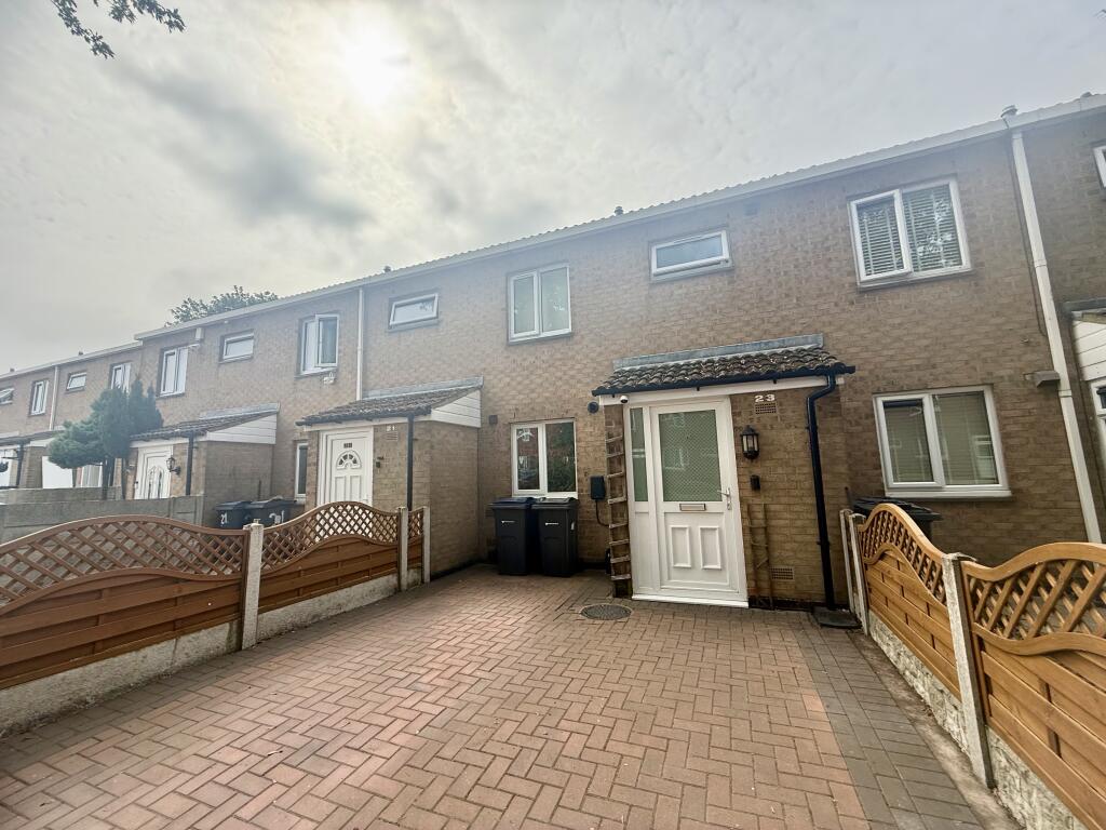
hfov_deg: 102.1
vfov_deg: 85.7
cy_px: 415
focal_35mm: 14
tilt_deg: +8.3
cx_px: 553
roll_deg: +2.5
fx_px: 447
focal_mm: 2.22
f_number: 2.2
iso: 64
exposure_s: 1/820
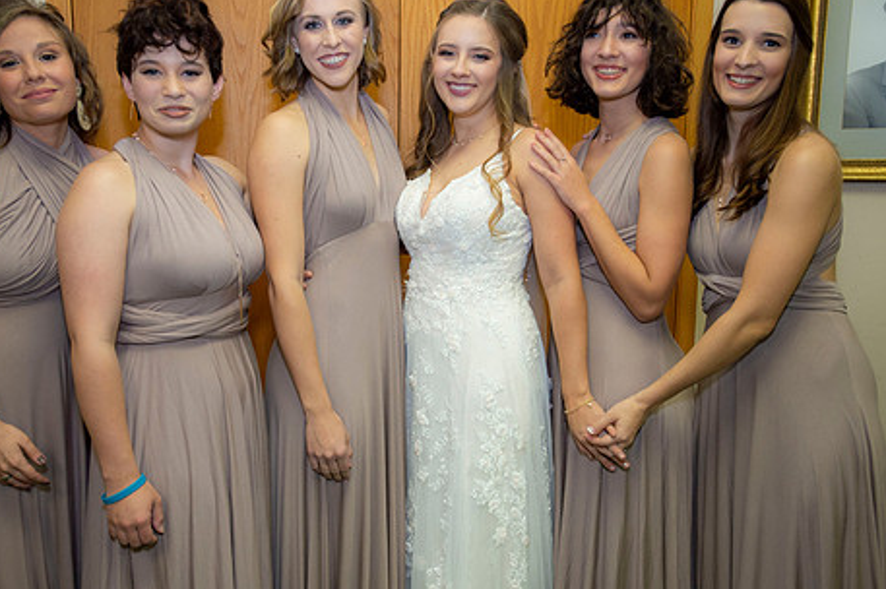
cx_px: 397
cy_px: 287
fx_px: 812
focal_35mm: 33
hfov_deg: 57.1
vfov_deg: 39.9
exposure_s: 1/200
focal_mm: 26
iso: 1250
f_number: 3.2
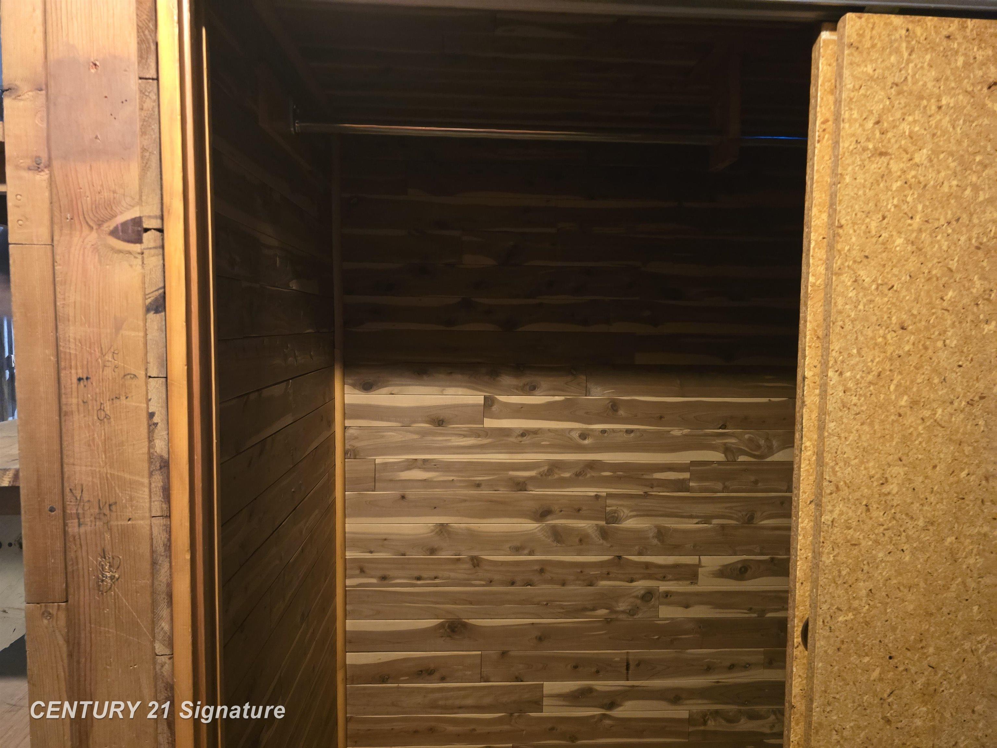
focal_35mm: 23
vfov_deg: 58.9
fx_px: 662
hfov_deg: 73.9
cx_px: 498
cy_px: 374
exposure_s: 1/30
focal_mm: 6.3
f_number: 1.7
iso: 1600
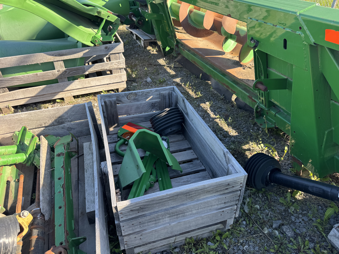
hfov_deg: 71.6
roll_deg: +4.5
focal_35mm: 24
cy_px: 127
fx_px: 235
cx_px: 170
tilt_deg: -36.5
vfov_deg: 56.8
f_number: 1.78
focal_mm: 6.76
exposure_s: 1/553
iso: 80
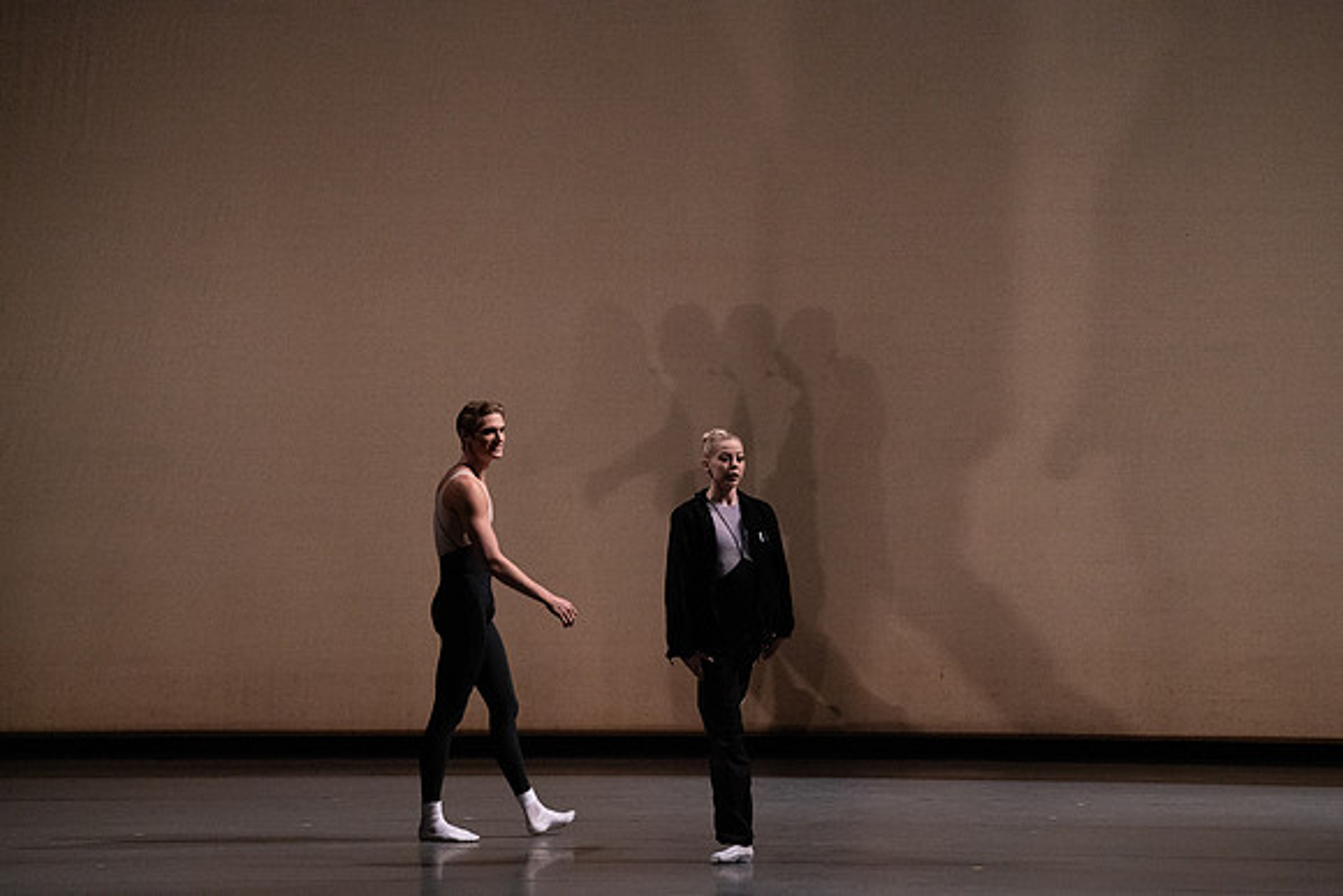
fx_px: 6791
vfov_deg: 7.5
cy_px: 448
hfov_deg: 11.3
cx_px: 672
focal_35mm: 182
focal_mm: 182
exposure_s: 1/500
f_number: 6.3
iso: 12800
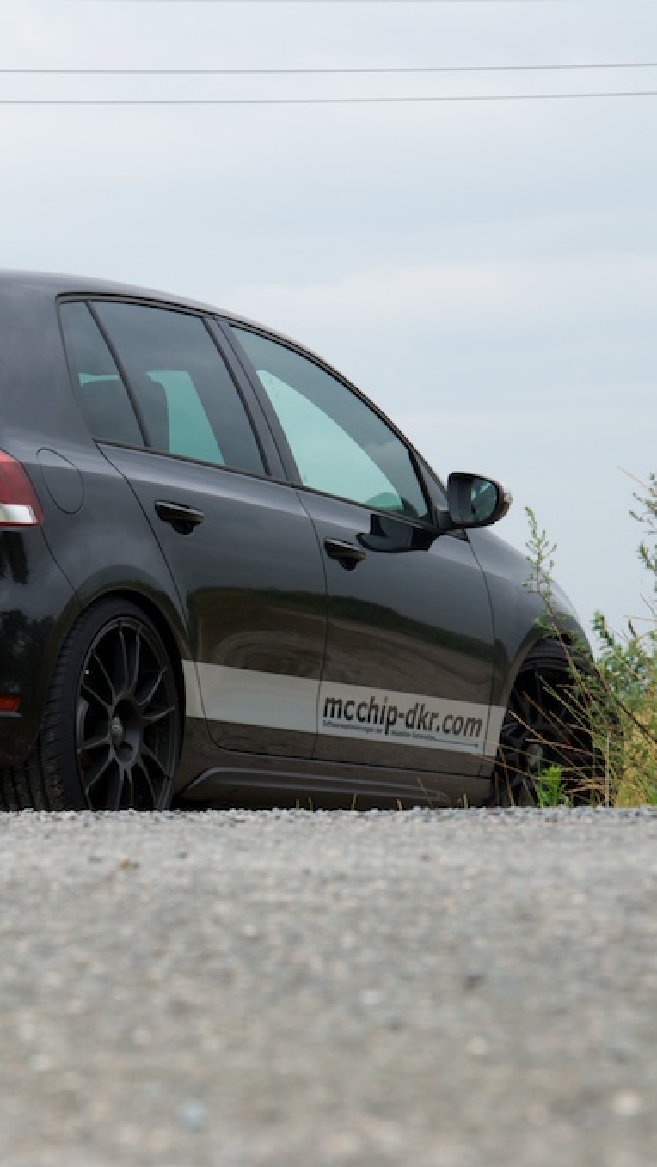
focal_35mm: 178
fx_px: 5506
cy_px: 585
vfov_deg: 12.1
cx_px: -77
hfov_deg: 6.8
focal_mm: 75
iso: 200
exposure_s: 1/50
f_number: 13
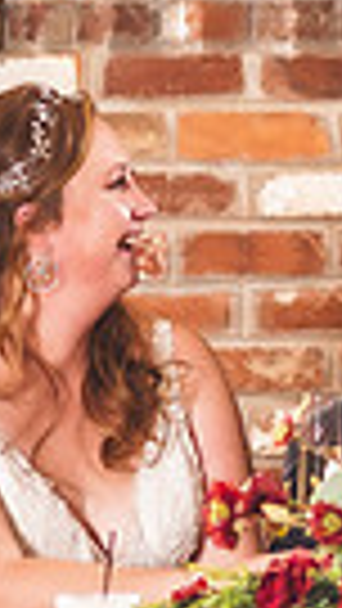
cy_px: 232
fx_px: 6187
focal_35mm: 384
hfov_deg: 3.1
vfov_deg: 5.6
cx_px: 1148
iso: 1250
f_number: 2.8
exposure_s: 1/200
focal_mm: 85
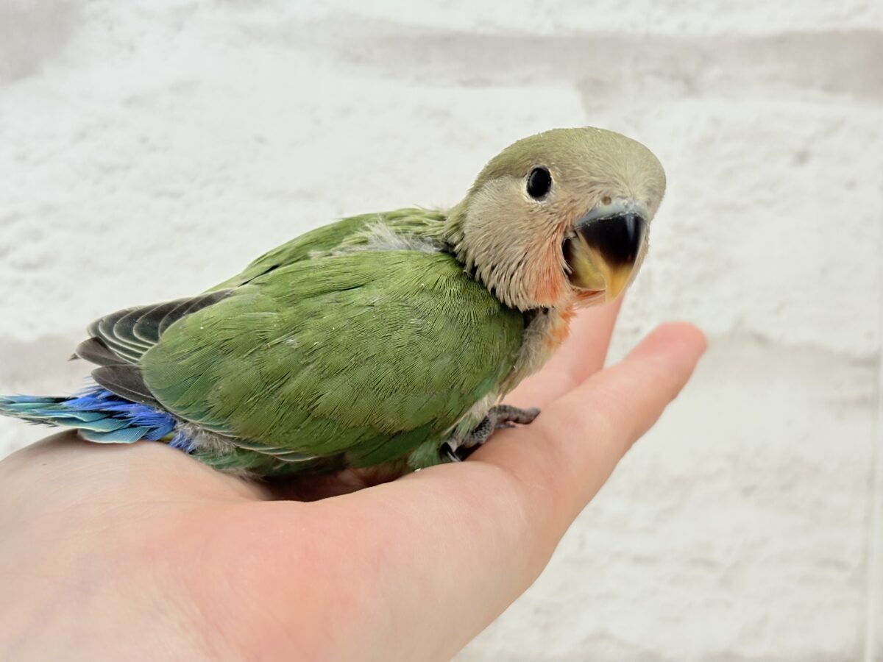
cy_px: 331
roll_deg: +0.3
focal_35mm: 52
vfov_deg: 28.0
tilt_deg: -2.7
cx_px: 442
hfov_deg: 36.8
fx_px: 1326
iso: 100
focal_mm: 5.96
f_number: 1.6
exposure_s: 1/100
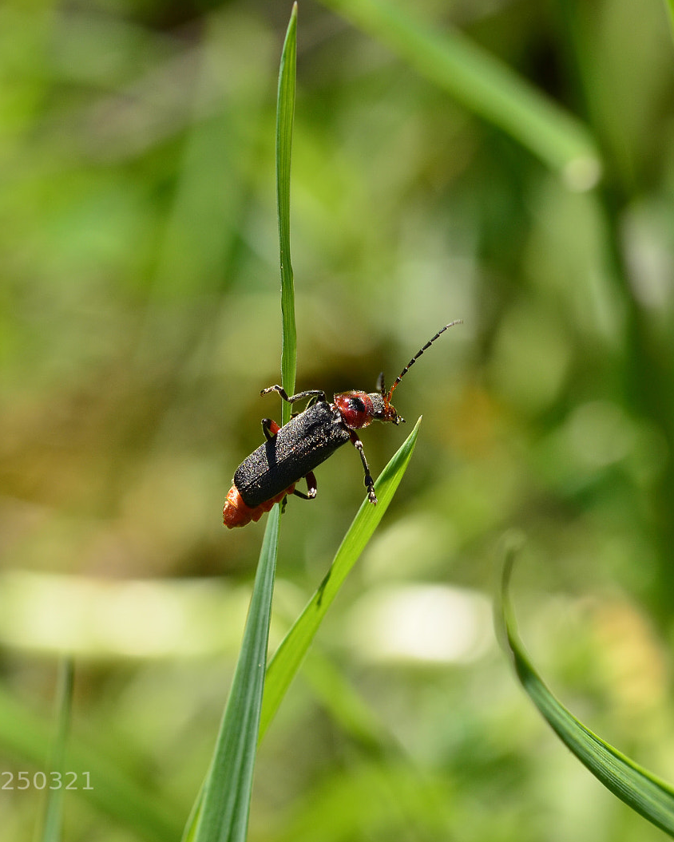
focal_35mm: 224
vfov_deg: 8.6
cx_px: 315
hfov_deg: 6.9
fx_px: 5578
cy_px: 421
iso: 250
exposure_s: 1/500
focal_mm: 105
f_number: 7.1
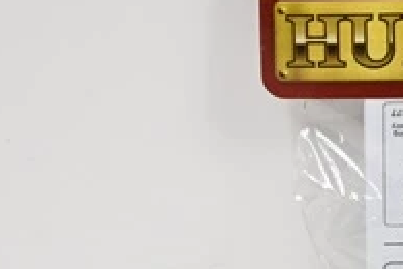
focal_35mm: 260
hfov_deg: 7.8
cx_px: 564
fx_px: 2909
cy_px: 205
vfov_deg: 5.3
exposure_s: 1/125
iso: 560
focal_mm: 47
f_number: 6
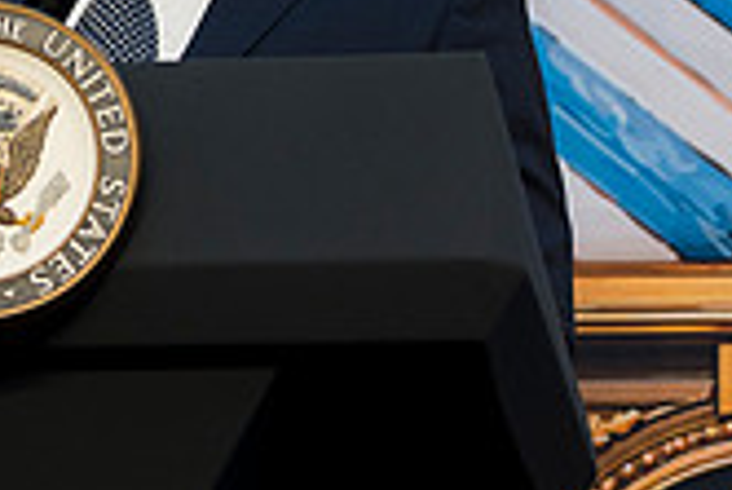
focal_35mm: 359
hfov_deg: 5.7
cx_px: 0
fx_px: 7306
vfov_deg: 3.8
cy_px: -287
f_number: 2.8
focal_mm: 69
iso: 160
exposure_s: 1/200
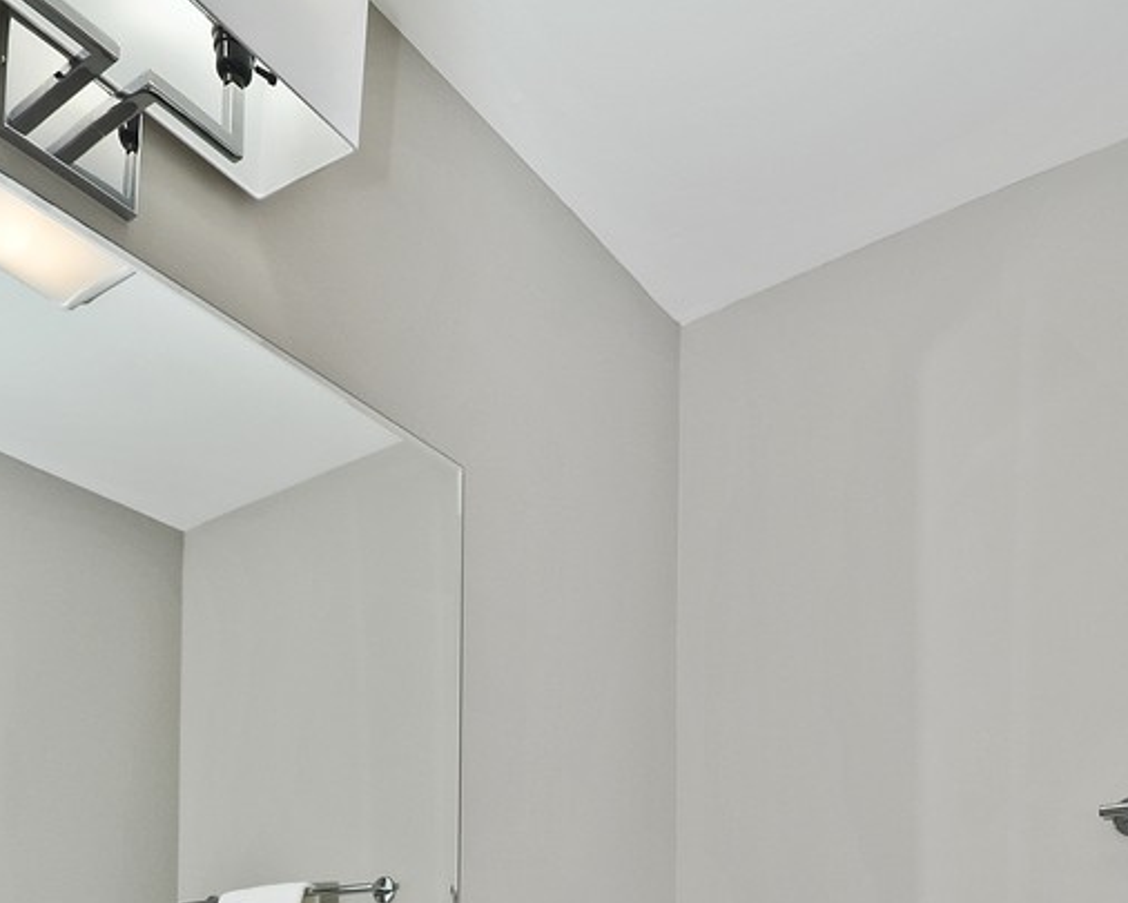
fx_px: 1002
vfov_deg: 38.3
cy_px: 1039
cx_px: 648
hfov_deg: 58.5
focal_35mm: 30
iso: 250
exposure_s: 1/125
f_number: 8
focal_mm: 10
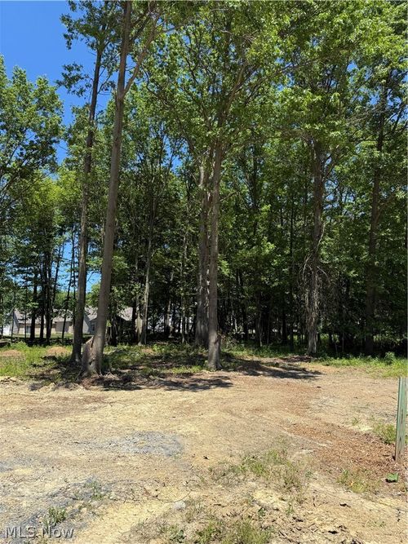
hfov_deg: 56.8
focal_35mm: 24
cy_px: 272
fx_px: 377
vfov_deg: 71.6
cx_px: 204
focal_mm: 6.76
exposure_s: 1/2907
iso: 80
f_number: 1.78
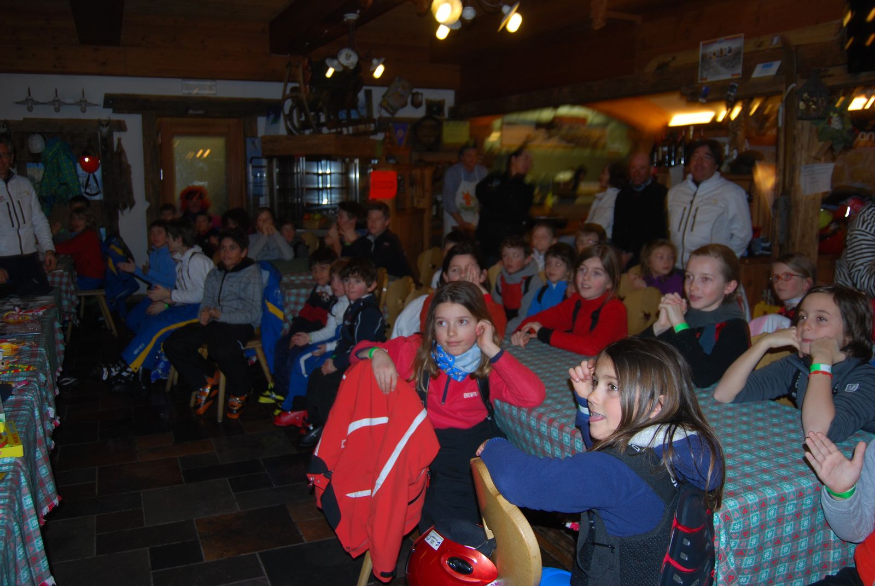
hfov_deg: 61.9
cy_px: 293
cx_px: 438
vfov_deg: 43.7
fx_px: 730
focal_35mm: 30
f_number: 3.8
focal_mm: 20
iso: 200
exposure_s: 1/60
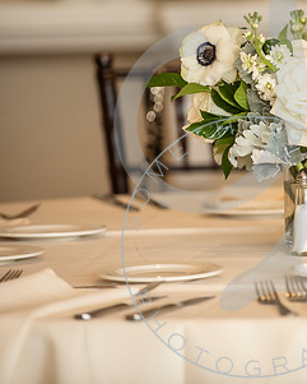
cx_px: 316
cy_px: 140
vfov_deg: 5.3
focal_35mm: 362
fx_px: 4109
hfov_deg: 4.3
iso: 400
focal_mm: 200
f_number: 2.8
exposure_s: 1/250
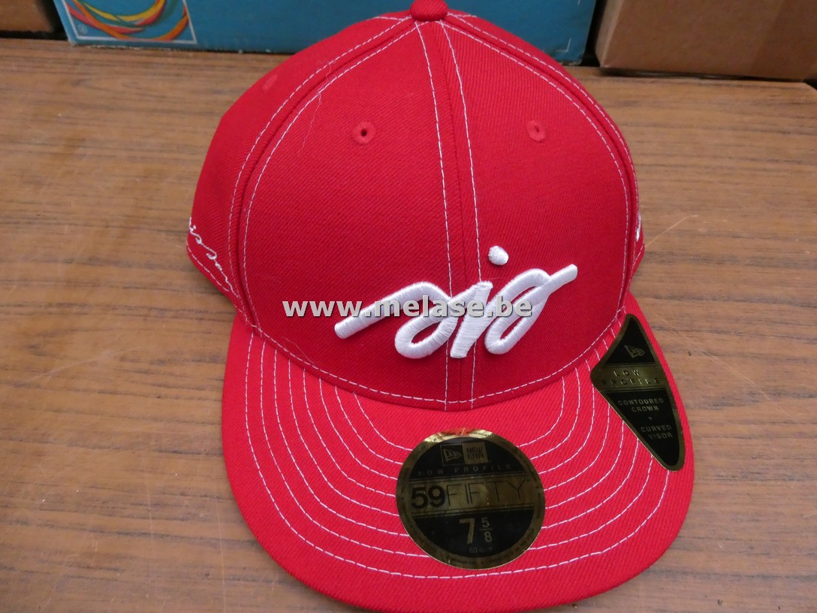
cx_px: 408
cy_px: 306
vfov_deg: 56.8
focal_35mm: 24
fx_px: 566
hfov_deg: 71.6
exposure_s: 1/60
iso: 640
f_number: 3.3
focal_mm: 4.3
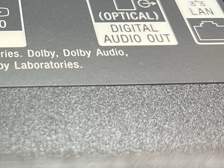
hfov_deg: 27.0
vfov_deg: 21.4
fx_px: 440
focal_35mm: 68
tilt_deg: -45.5
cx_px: 1
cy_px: 39
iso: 250
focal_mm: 5.1
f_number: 1.6
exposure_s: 1/50
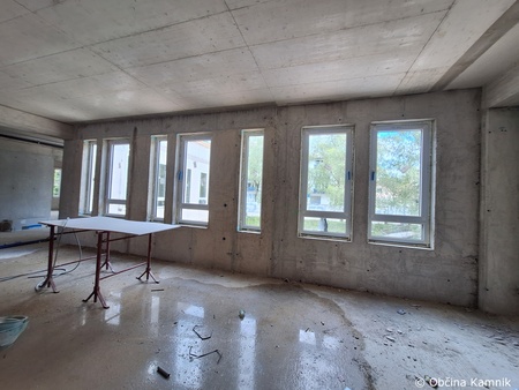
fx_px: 195
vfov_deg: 90.0
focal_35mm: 13
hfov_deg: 106.2
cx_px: 260
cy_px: 195
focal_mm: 1.74
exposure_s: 1/100
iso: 64
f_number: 2.2
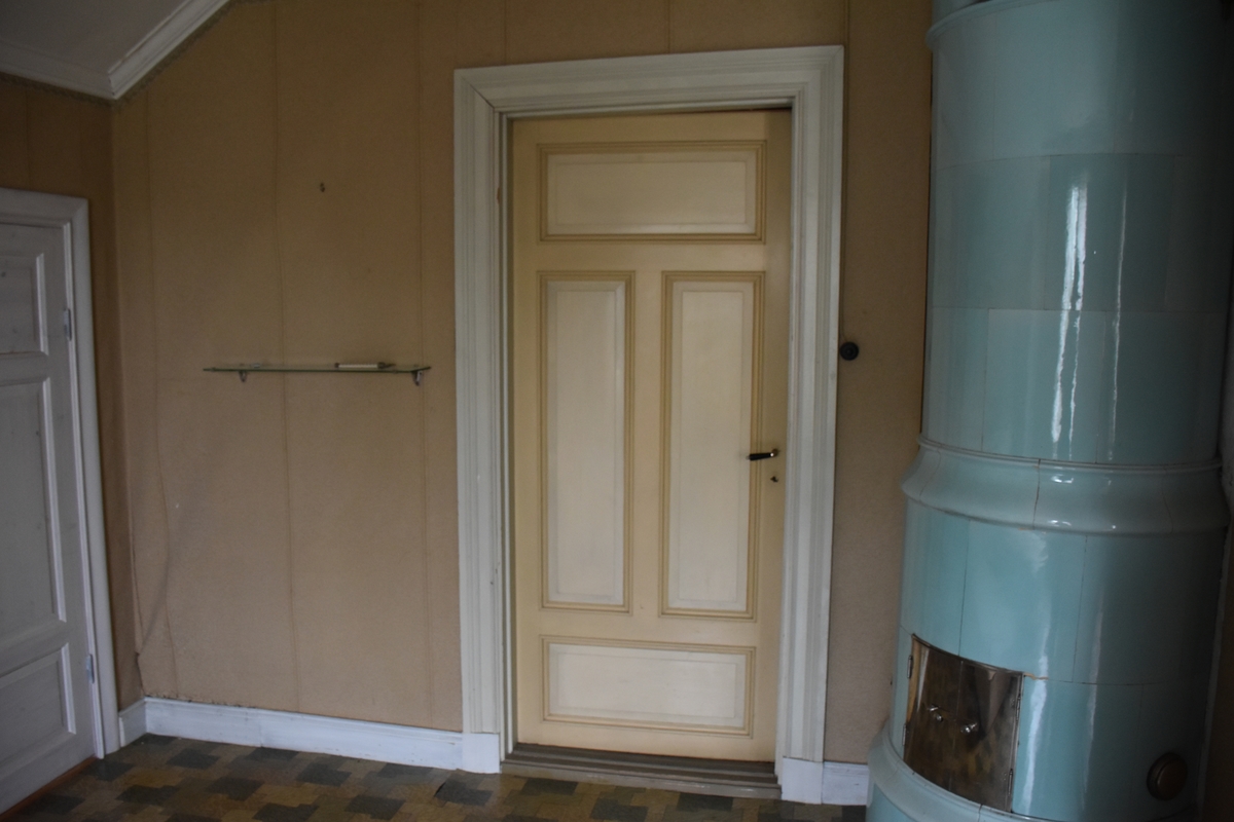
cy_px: 411
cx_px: 617
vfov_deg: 47.9
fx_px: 925
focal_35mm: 27
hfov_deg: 67.4
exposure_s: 1/60
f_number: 3.5
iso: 1400
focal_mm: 18
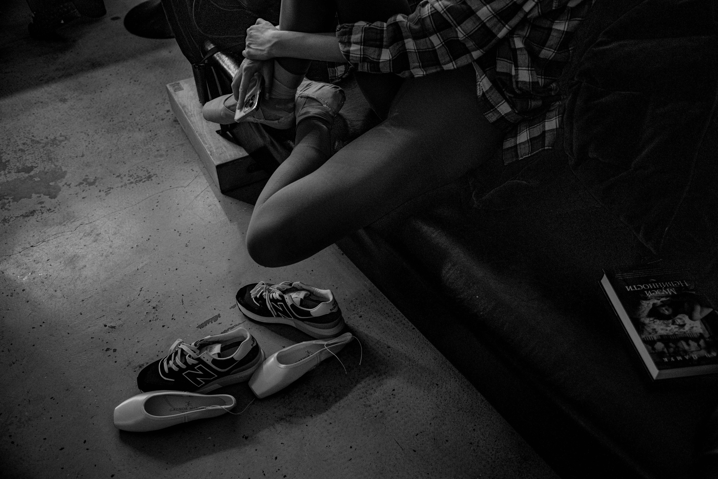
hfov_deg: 55.8
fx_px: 678
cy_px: 240
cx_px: 359
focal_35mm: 34
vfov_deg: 38.9
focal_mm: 34
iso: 4000
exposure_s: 1/200
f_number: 4
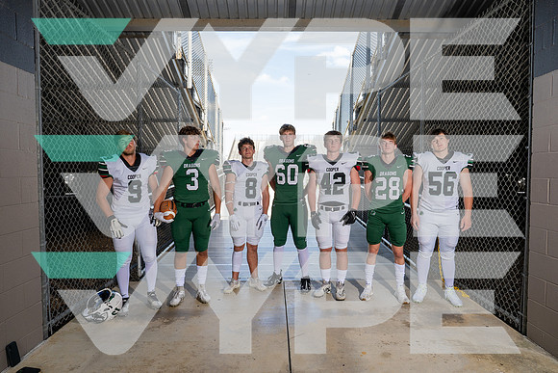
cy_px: 186
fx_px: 372
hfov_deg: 73.7
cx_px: 279
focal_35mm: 24
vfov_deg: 53.2
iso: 320
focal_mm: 24
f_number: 7.1
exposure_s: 1/250
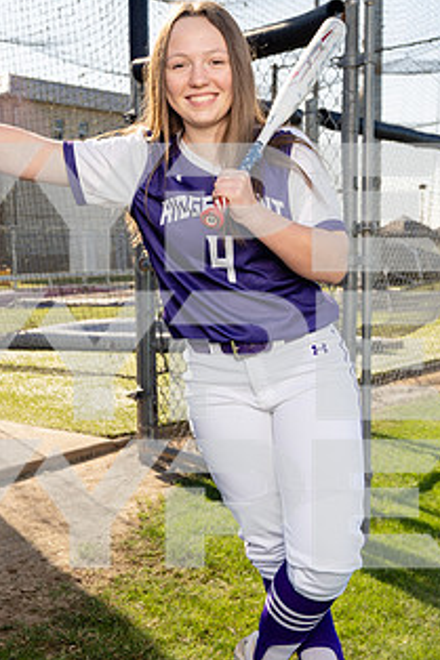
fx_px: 973
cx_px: 145
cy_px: 357
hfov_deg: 25.4
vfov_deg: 37.5
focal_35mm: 53
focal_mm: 37
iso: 100
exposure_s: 1/250
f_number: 5.6
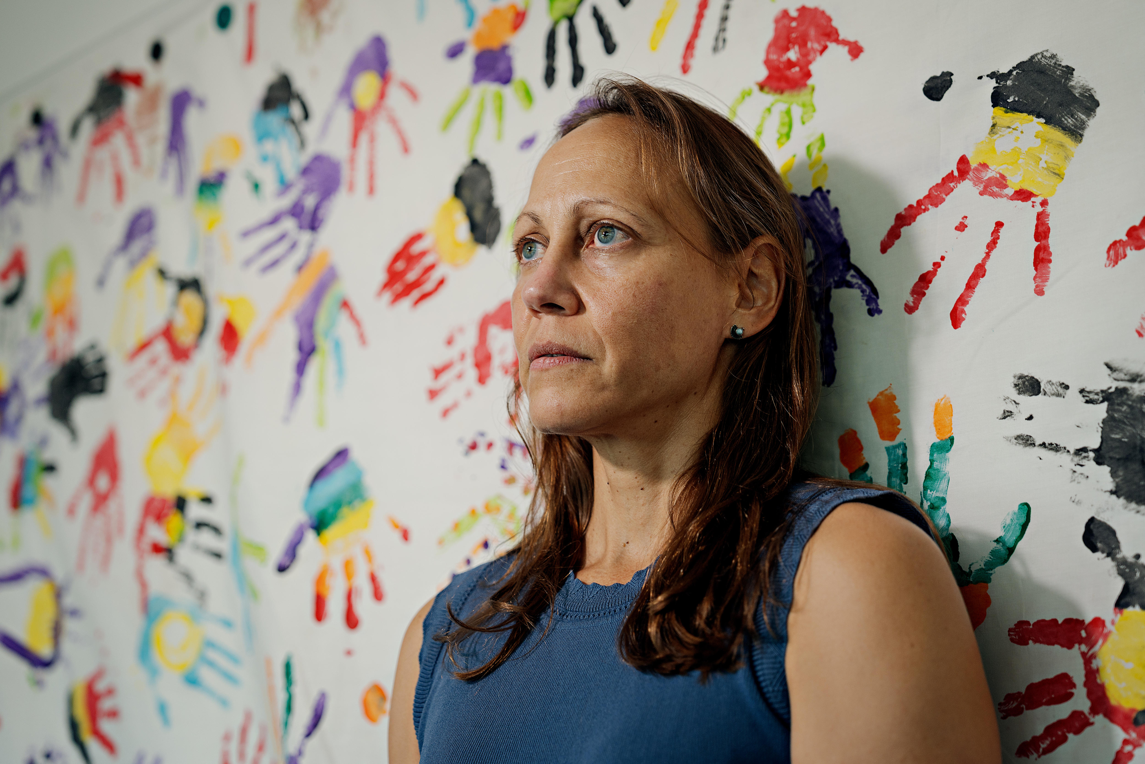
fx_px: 1876
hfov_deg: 33.9
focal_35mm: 59
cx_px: 572
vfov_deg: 23.0
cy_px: 382
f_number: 2.8
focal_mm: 59
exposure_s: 1/60
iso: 200
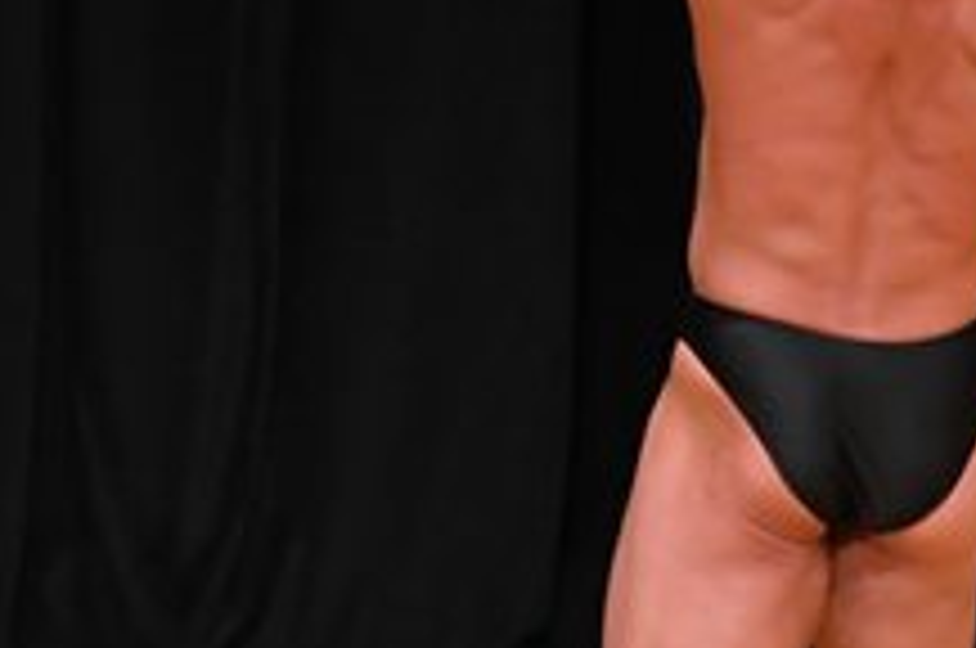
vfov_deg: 1.6
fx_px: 23254
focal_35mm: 859
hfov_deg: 2.4
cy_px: 328
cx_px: 690
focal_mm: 160
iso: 3200
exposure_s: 1/400
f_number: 5.6
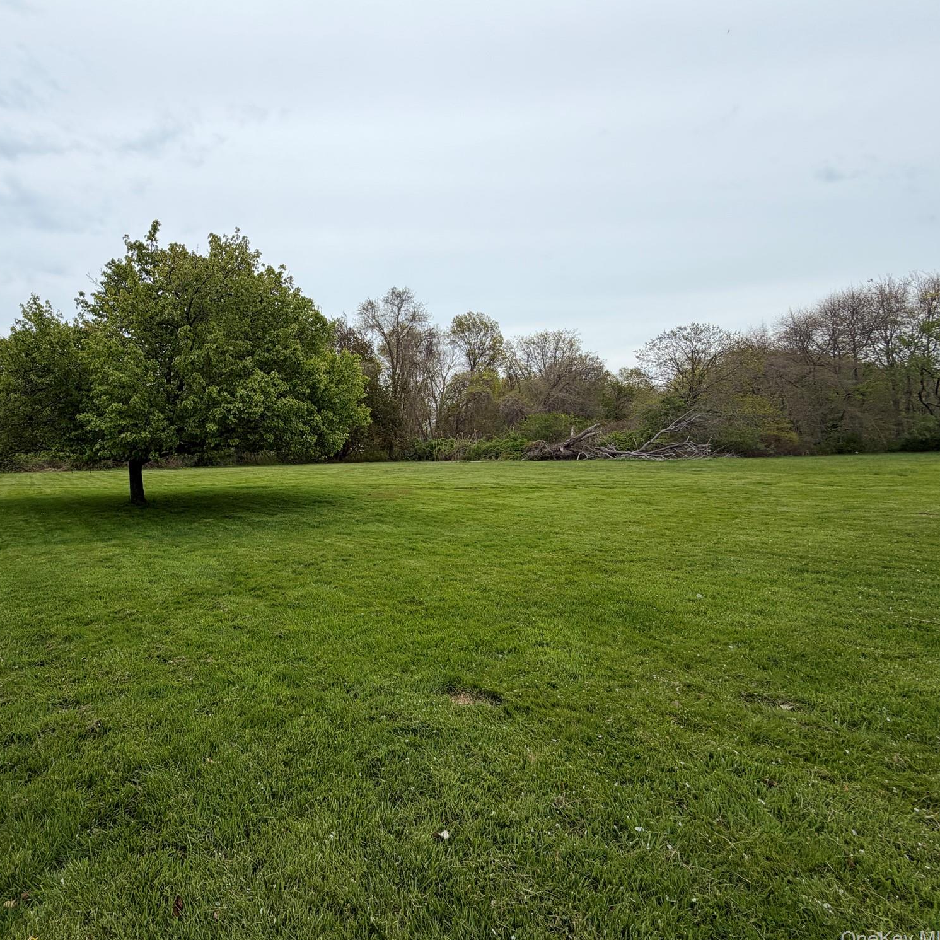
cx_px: 323
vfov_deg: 84.0
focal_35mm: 17
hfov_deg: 81.5
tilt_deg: -1.4
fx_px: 522
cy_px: 470
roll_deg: +0.0
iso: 25
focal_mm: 2.22
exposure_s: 1/770
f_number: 2.2
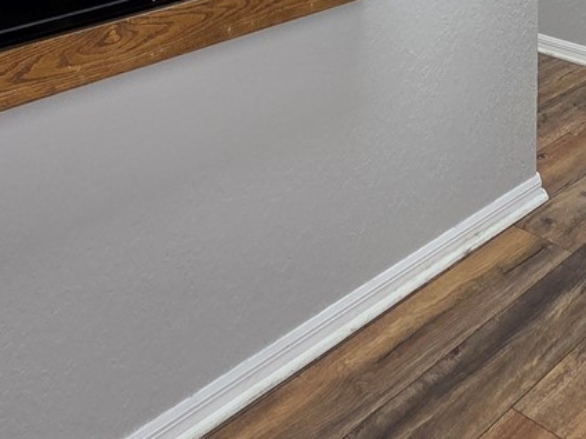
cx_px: 294
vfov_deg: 23.5
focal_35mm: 49
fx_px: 830
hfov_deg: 38.9
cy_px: -226
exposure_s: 1/120
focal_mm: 2.2
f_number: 2.2
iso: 80
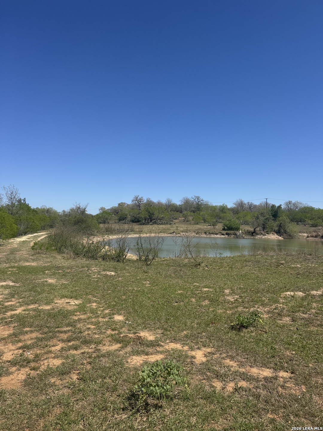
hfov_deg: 56.8
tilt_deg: +2.7
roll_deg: -4.1
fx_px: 299
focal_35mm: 24
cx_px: 162
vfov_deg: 71.6
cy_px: 216
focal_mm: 6.76
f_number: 1.78
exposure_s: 1/5814
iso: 80
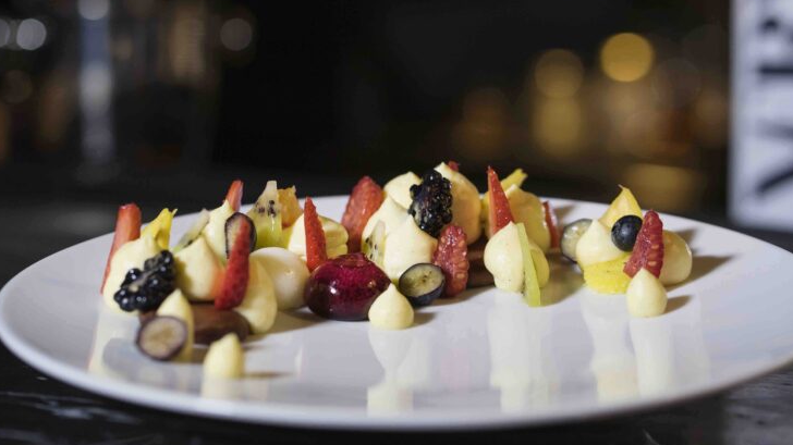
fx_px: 2186
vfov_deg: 11.6
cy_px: 152
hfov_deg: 20.6
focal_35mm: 104
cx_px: 416
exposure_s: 1/80
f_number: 4
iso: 800
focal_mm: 85
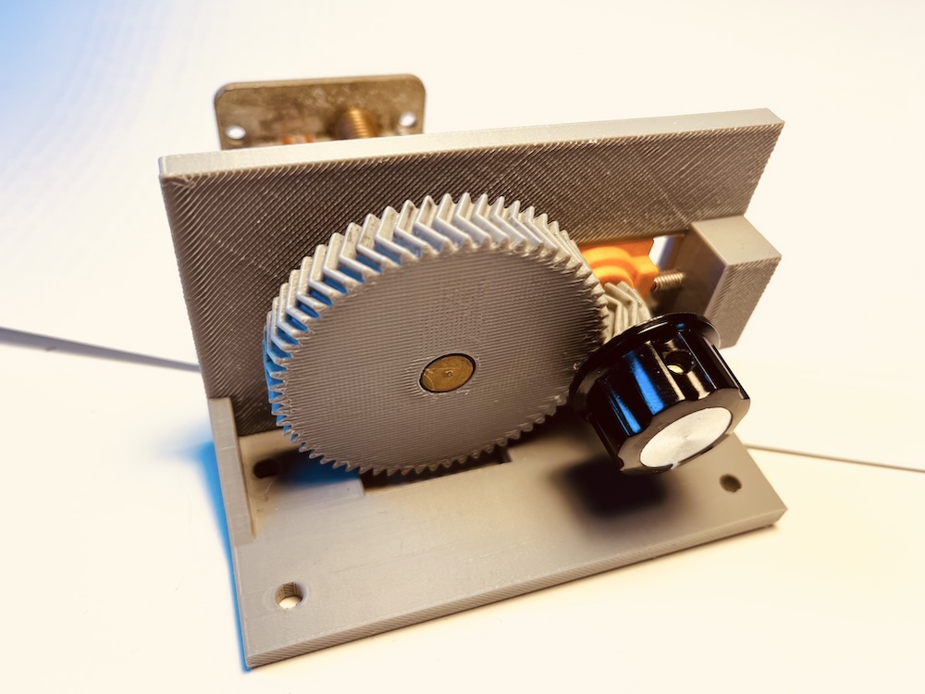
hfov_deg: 67.3
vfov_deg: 53.1
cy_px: 347
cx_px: 462
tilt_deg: -45.9
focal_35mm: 26
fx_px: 695
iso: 50
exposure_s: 1/100
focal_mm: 5.1
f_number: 1.6
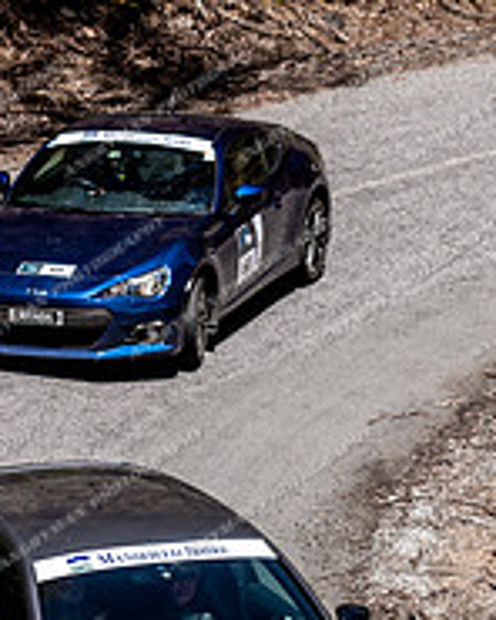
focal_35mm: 315
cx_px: 50
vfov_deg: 6.1
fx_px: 5780
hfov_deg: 4.9
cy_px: 409
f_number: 5.6
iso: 125
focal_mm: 92
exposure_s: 1/1000
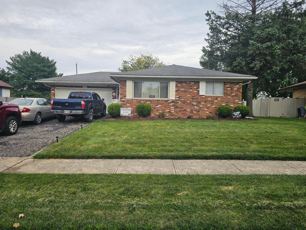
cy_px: 115
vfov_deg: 58.9
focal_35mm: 23
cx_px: 153
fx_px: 203
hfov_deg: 73.9
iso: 10
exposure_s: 1/263
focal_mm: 6.3
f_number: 1.7
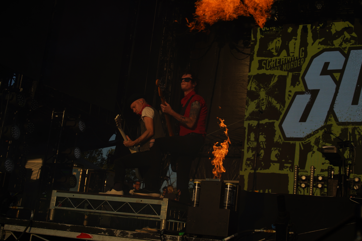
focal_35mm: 48
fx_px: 483
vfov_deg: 28.1
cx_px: 181
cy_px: 120
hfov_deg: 41.1
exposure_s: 1/800
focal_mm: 48
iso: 100
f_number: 8
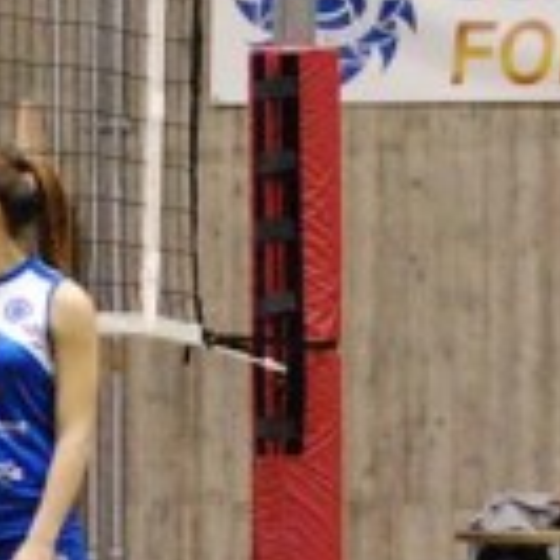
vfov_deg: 4.7
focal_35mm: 368
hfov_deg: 4.8
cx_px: 189
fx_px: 6740
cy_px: 611
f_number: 4
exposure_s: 1/40
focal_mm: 55
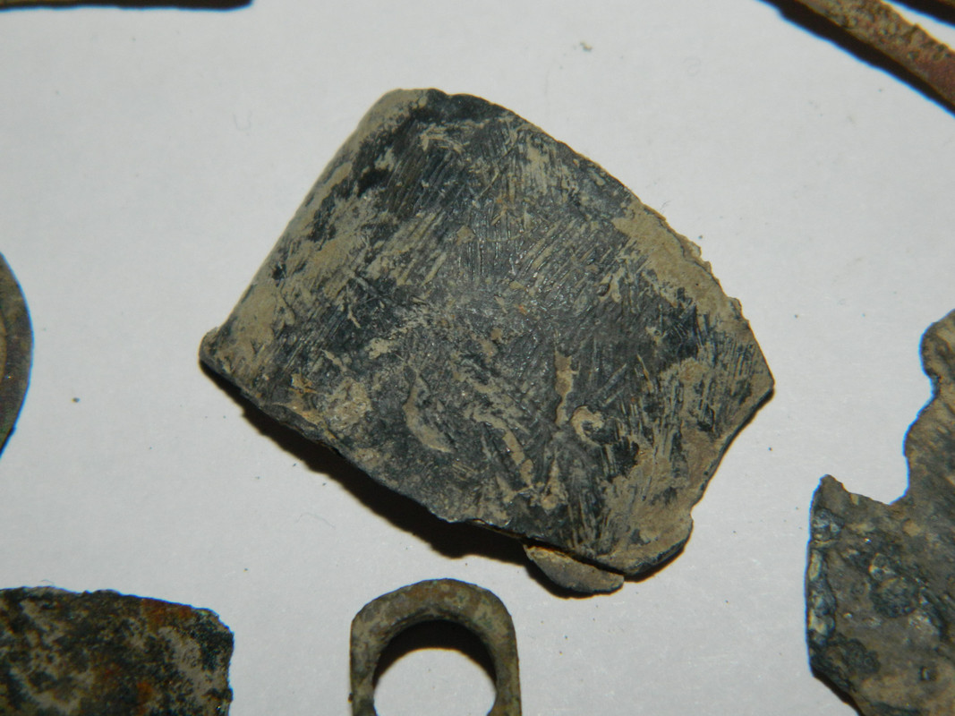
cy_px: 358
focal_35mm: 84
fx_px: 2317
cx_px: 478
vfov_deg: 17.6
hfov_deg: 23.3
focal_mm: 15.1
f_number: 11.9
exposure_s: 1/50
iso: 200
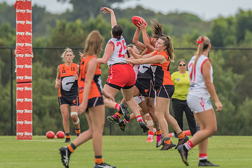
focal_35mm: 1202
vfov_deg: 1.1
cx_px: 167
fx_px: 8416
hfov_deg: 1.7
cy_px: 33
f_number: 9
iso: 1000
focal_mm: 600
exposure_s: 1/1600
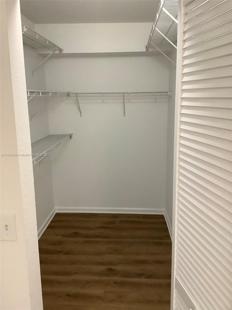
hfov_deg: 45.4
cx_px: 116
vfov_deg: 58.4
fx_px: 277
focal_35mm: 31
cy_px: 155
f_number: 2.4
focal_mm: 3.3
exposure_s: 1/60
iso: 200
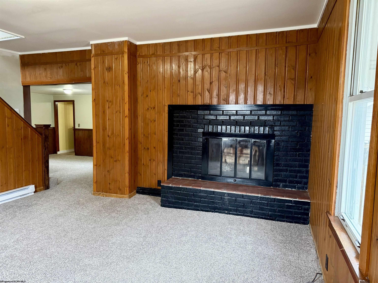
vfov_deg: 56.8
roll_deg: -0.8
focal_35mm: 24
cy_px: 142
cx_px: 189
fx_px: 262
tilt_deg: -5.0
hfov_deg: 71.6
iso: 640
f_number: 1.78
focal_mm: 6.76
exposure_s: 1/60
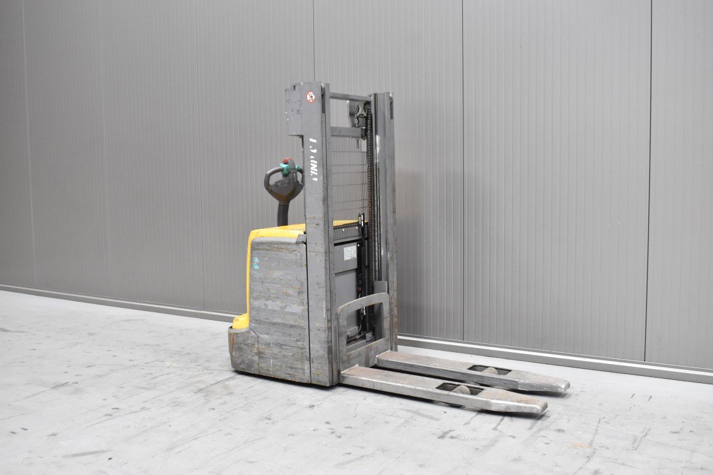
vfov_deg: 36.9
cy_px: 238
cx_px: 356
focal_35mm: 36
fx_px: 713
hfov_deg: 53.1
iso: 1600
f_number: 5
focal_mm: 24
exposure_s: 1/30
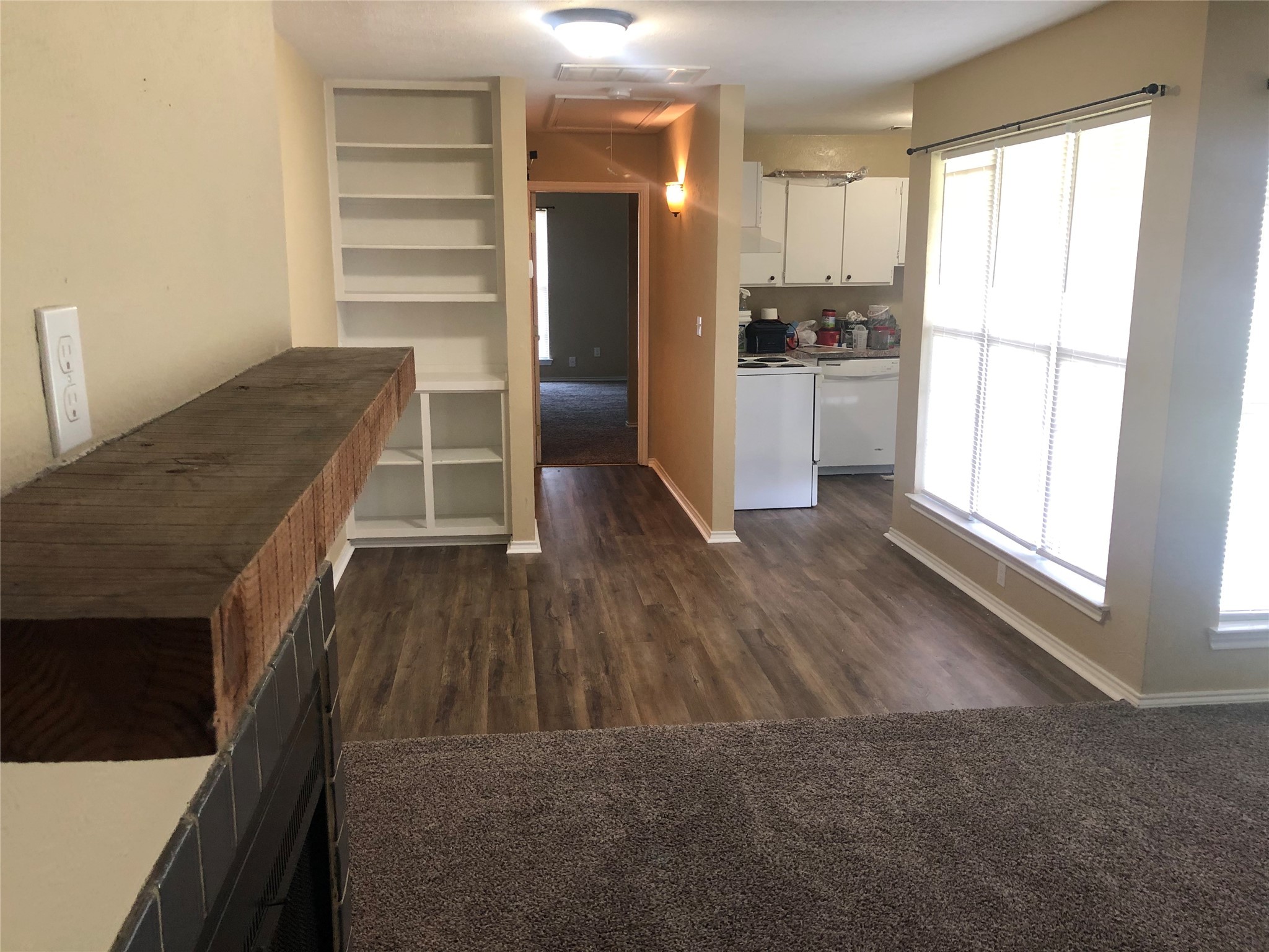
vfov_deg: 49.7
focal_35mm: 28
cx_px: 634
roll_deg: -0.2
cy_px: 476
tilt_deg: -10.8
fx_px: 1026
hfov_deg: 63.4
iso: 50
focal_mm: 3.99
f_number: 1.8
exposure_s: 1/15
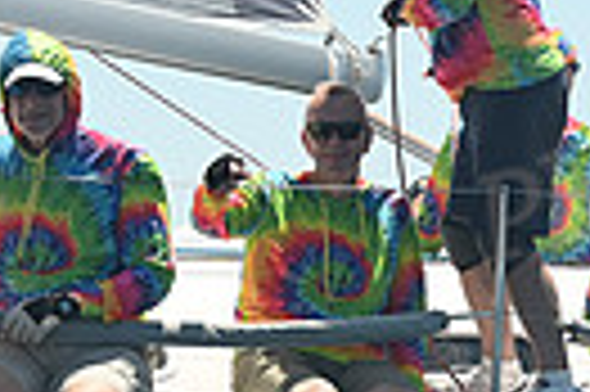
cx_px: 248
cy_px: 444
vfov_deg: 3.4
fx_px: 6662
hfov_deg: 5.1
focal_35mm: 407
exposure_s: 1/1000
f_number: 8
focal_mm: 92
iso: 320
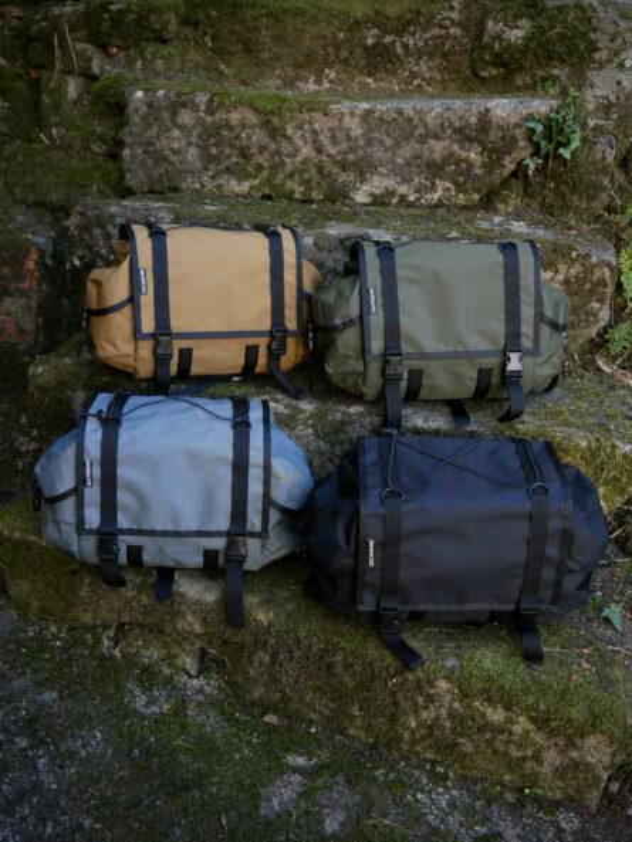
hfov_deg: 36.0
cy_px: 421
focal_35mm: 40
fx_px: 973
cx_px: 316
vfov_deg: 46.8
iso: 3200
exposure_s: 1/800
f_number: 5
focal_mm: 20
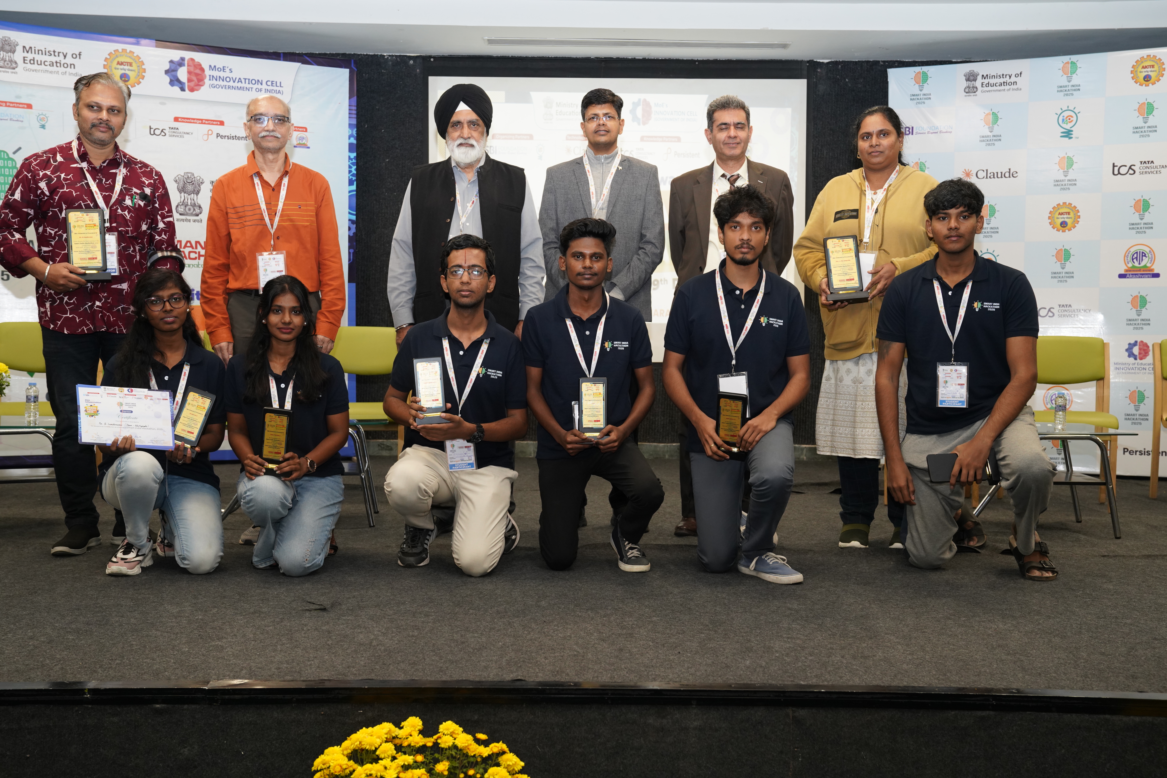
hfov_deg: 48.4
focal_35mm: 40
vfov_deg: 33.4
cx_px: 584
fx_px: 1297
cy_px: 389
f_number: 5
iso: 1250
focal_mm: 40
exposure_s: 1/80
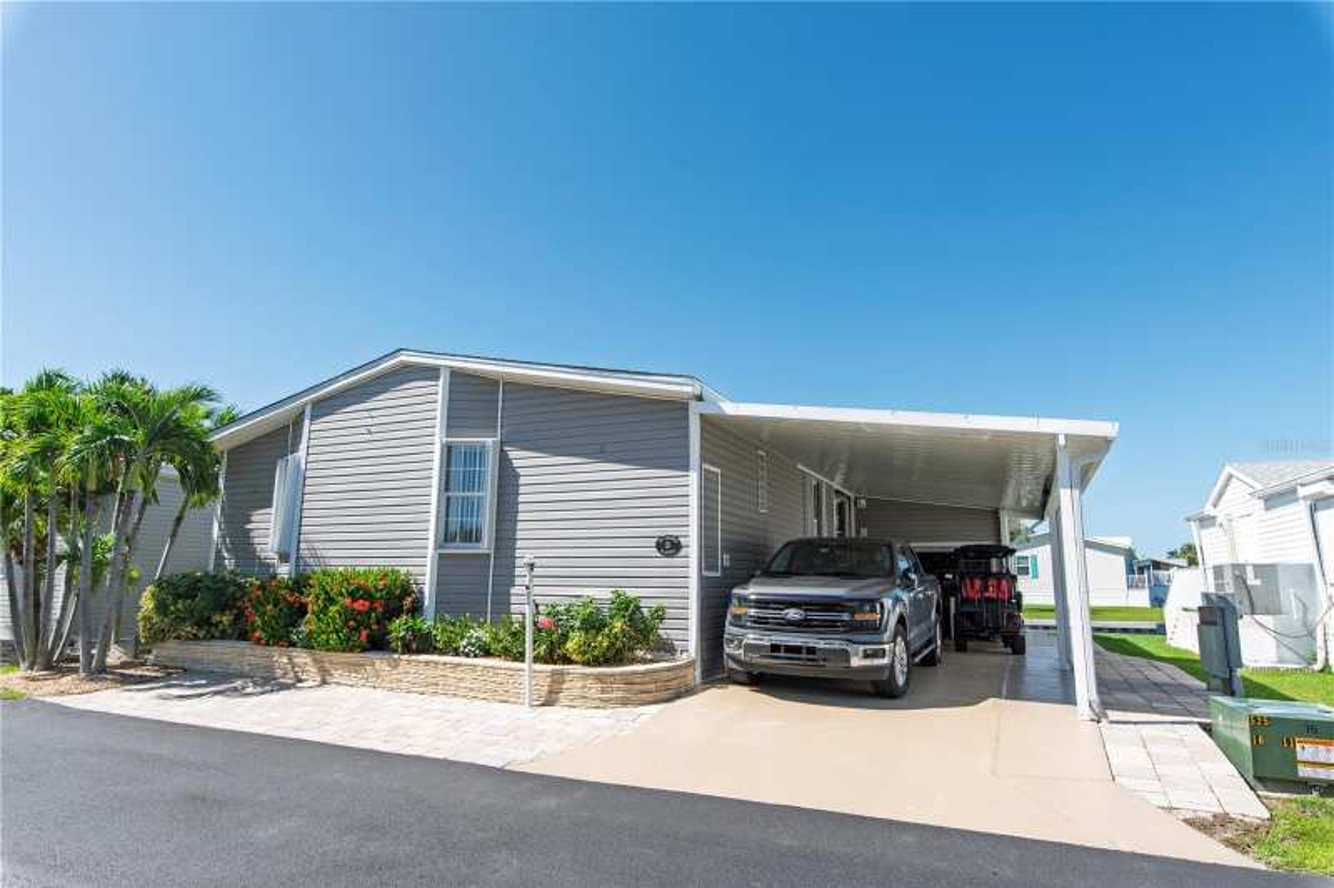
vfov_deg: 61.9
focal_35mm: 20
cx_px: 667
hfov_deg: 84.0
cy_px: 444
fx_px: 741
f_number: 9
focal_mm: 20
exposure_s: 1/320
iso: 100
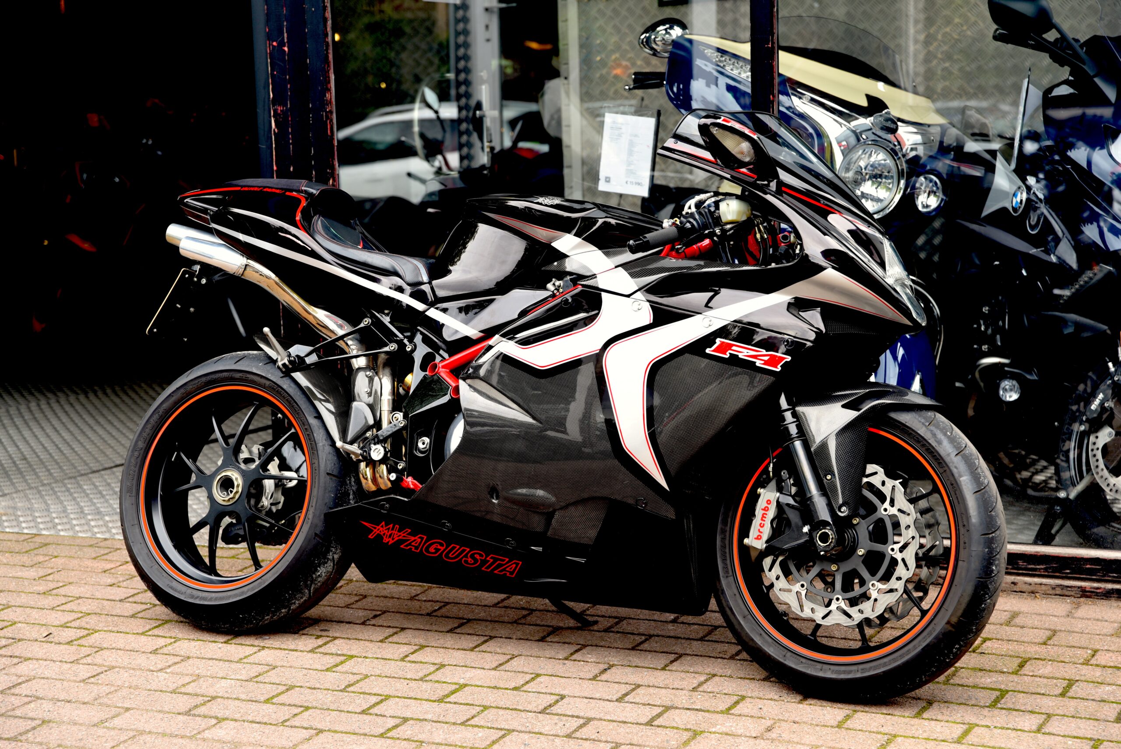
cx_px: 560
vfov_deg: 19.5
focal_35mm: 70
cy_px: 374
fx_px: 2180
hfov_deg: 28.8
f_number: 4.5
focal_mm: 70
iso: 100
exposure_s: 1/80
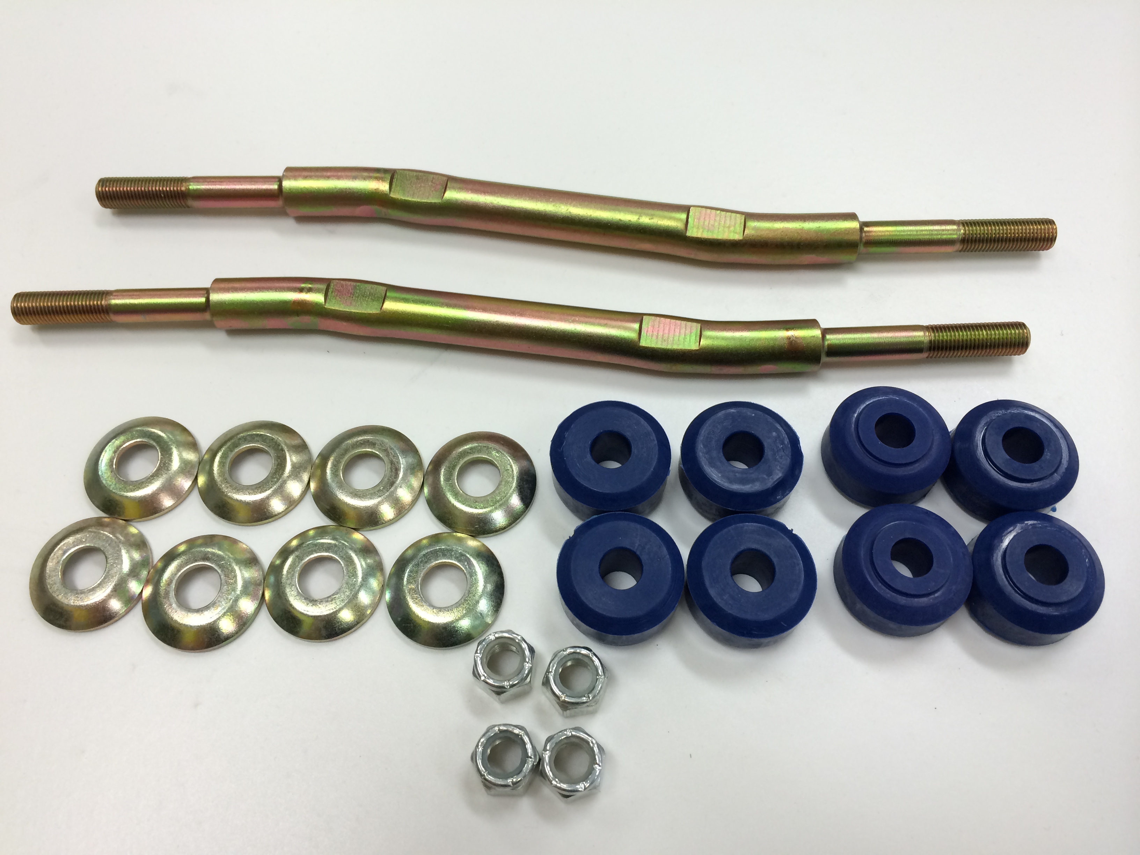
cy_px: 428
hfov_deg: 60.0
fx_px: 988
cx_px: 570
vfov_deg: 46.8
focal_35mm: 30
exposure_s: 1/33
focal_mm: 4.12
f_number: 2.2
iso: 50
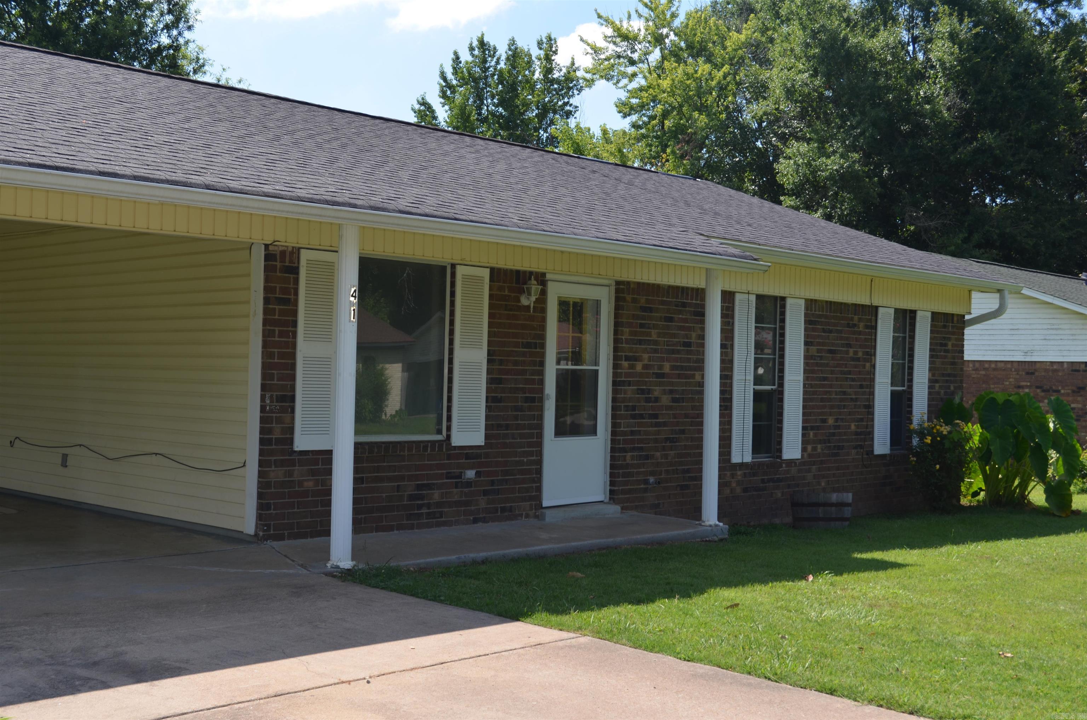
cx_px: 544
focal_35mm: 44
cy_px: 360
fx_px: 1311
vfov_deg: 30.7
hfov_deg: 45.0
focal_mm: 29
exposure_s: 1/200
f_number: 7.1
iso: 100
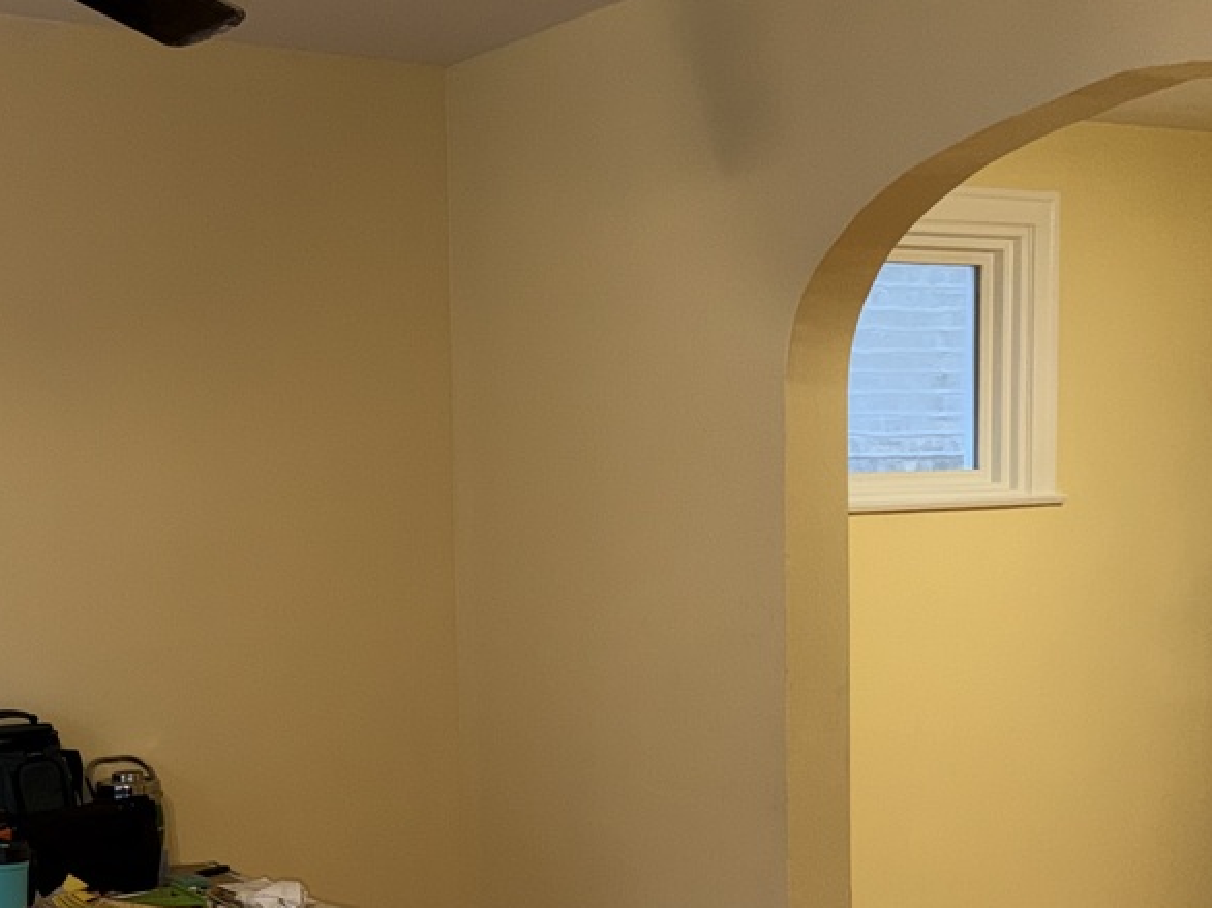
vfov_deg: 24.4
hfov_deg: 32.4
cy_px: 720
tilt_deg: -6.3
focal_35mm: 59
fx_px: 2065
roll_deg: +1.8
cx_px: 393
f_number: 1.78
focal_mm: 6.76
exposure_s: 1/29
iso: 80
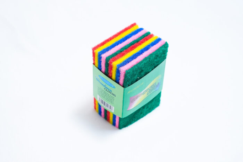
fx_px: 385
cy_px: 81
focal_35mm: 57
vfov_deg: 23.8
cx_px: 122
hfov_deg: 35.0
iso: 3200
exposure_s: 1/200
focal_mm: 57
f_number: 9
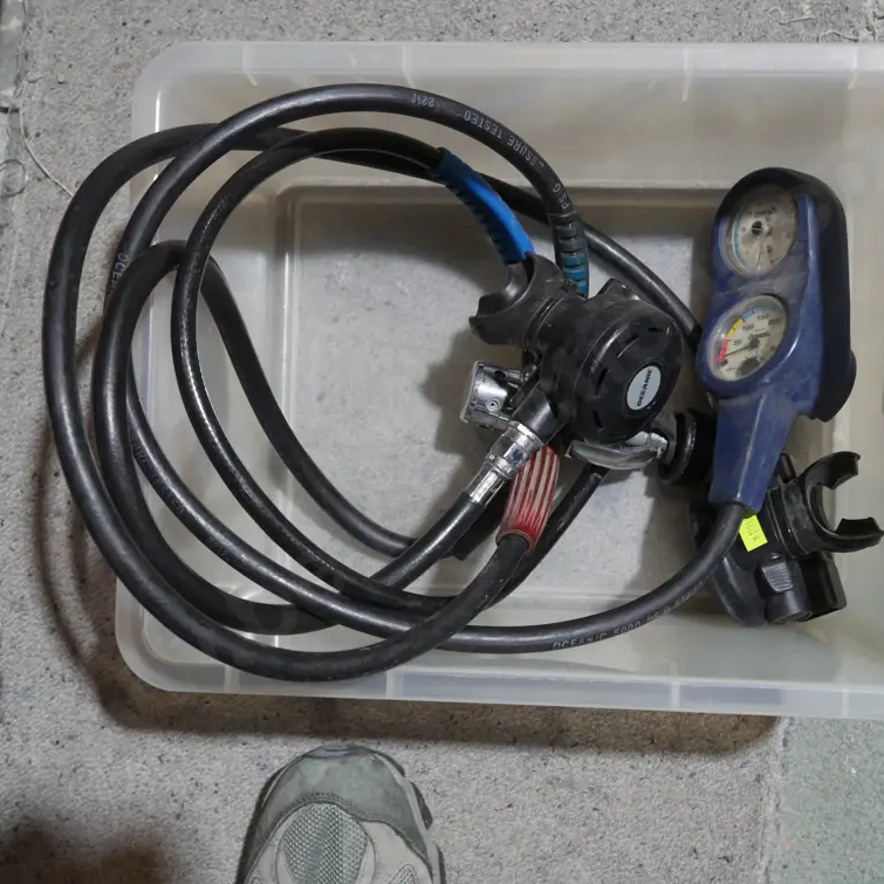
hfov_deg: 35.3
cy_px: 436
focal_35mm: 48
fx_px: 1387
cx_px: 503
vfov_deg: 35.4
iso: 640
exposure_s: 1/60
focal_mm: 20
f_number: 4.4
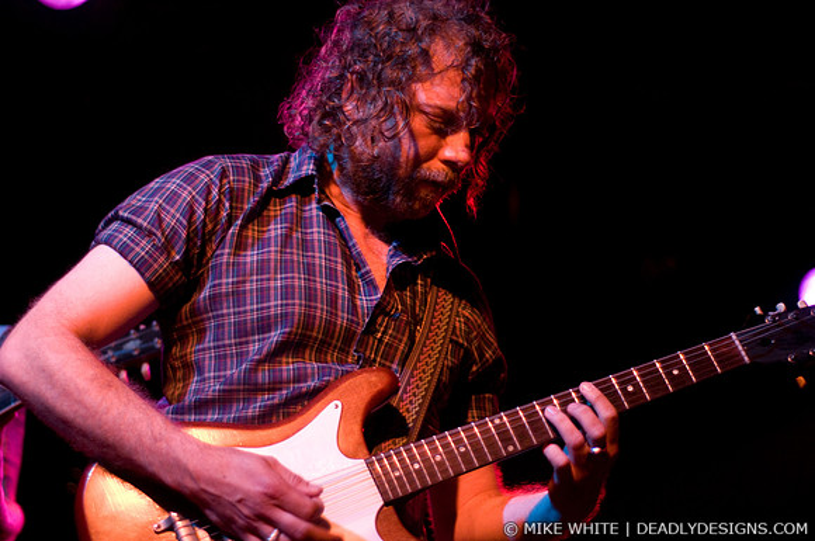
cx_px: 408
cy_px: 270
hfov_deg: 27.0
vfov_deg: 18.1
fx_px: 1696
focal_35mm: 75
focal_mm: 50
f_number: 1.8
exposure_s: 1/80
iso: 1000
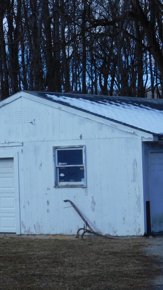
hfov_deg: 9.1
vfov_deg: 16.1
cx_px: 59
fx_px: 1022
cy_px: 145
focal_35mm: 133
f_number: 4.5
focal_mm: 16.1
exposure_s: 1/640
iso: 125
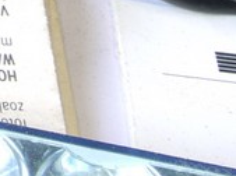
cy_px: -380
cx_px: -550
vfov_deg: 4.7
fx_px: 2034
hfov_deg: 6.0
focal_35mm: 299
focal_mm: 21
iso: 400
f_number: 10
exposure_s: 1/5
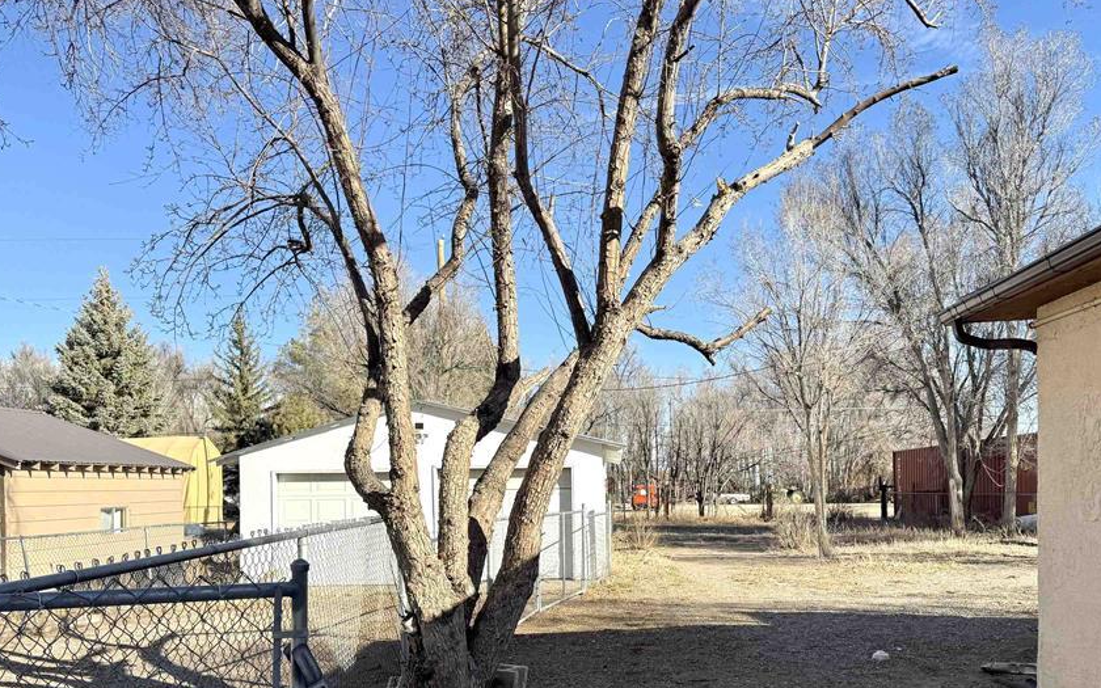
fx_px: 930
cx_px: 612
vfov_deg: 39.8
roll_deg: +0.2
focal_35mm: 31
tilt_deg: -0.1
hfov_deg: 61.1
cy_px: 491
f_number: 1.78
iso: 80
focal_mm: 6.76
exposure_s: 1/2959
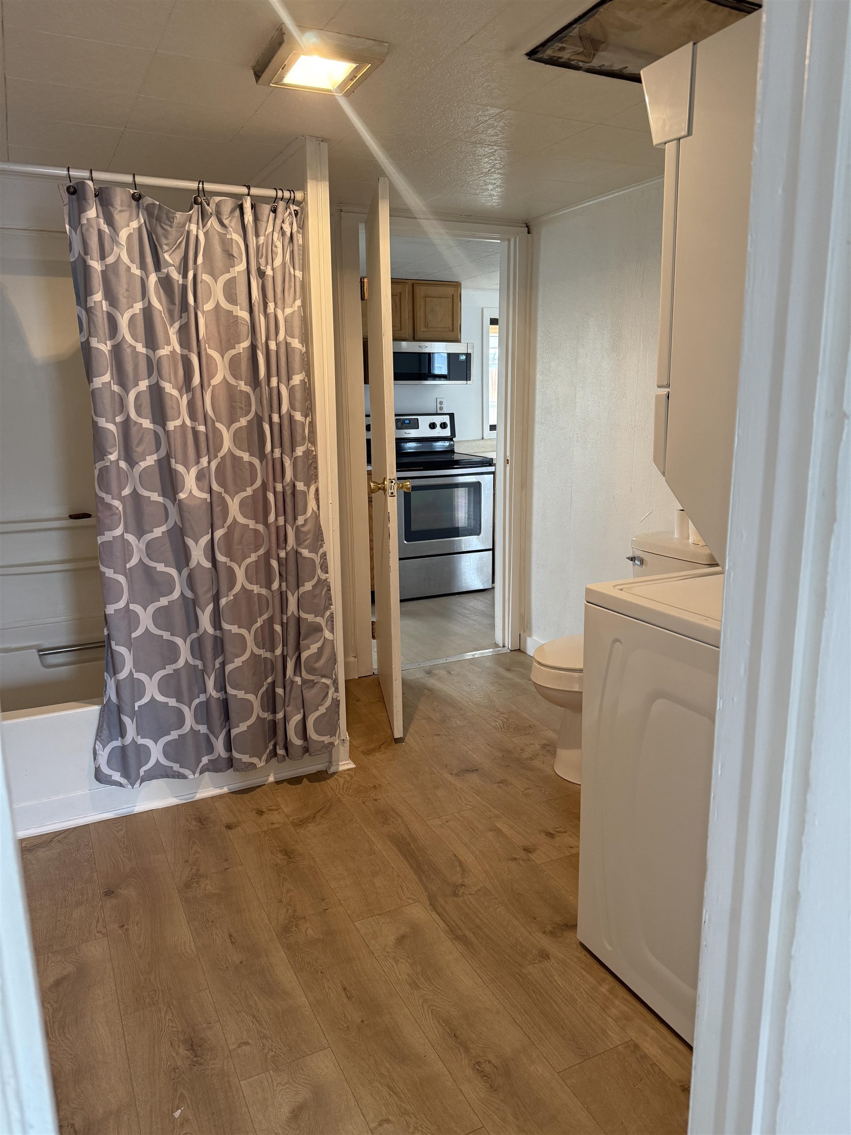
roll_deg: +0.9
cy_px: 568
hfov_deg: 56.8
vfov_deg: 71.6
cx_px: 426
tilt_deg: -11.3
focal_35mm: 24
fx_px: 787
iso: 200
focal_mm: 6.76
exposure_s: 1/60
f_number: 1.78
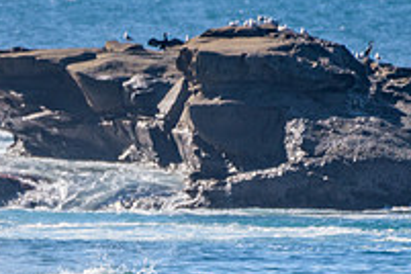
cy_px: 328
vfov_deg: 0.8
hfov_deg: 1.2
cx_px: -119
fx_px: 20160
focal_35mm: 1766
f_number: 5.6
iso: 125
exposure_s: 1/2000
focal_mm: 500
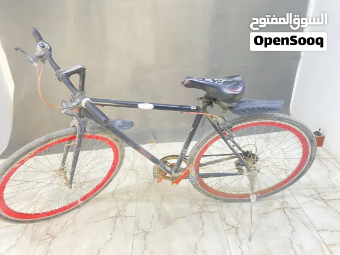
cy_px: 128
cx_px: 170
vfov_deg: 53.1
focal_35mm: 26
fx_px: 255
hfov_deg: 67.3
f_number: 1.8
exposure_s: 1/60
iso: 320
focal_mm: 4.25
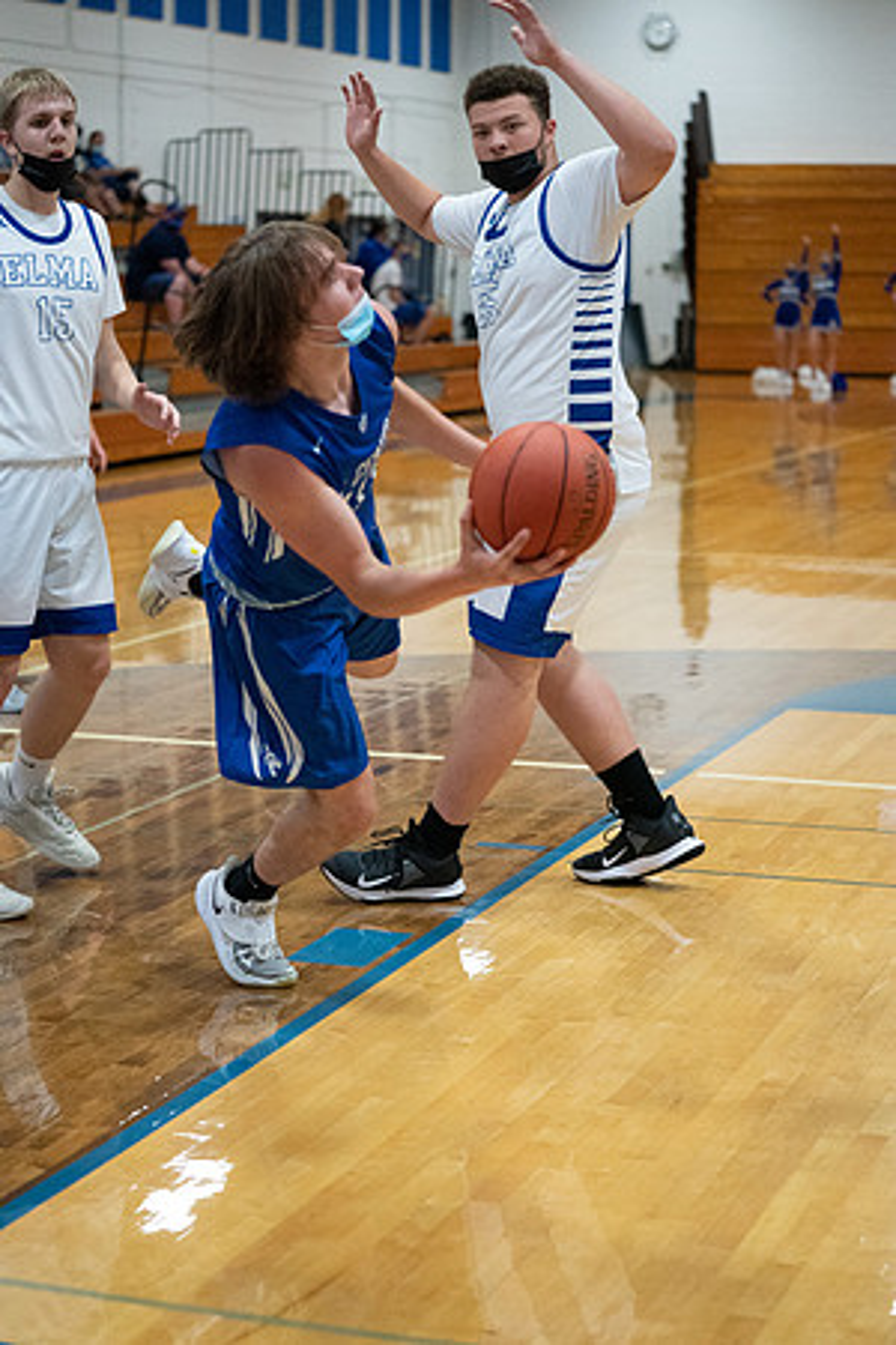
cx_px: 448
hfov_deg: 19.5
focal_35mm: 70
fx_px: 2613
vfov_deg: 28.8
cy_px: 672
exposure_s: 1/1000
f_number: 2.8
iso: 10000
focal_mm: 70
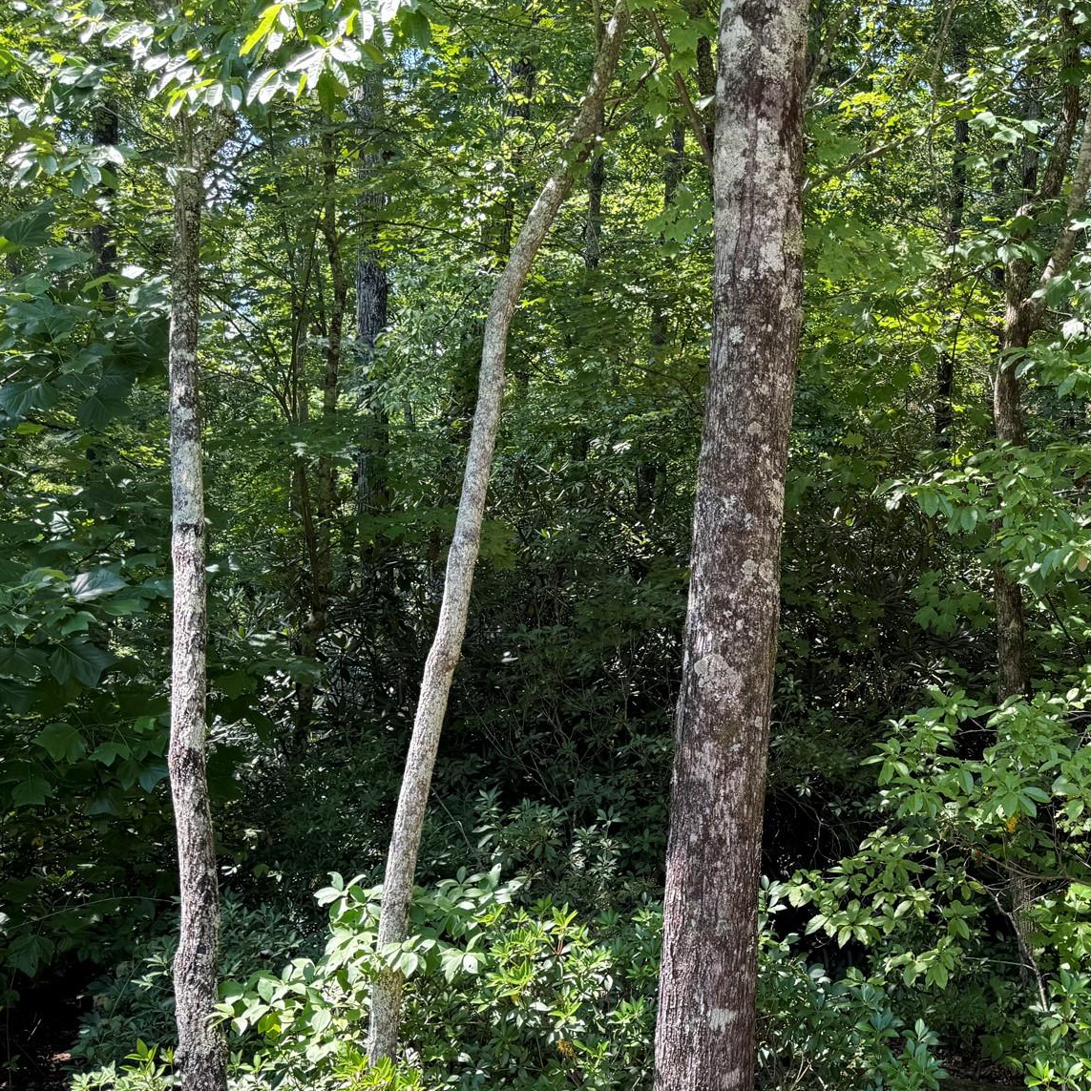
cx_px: 884
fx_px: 1355
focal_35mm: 38
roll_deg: -2.4
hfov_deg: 41.8
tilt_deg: -2.4
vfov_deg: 43.7
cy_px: 633
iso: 80
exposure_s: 1/315
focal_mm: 6.76
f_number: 1.78
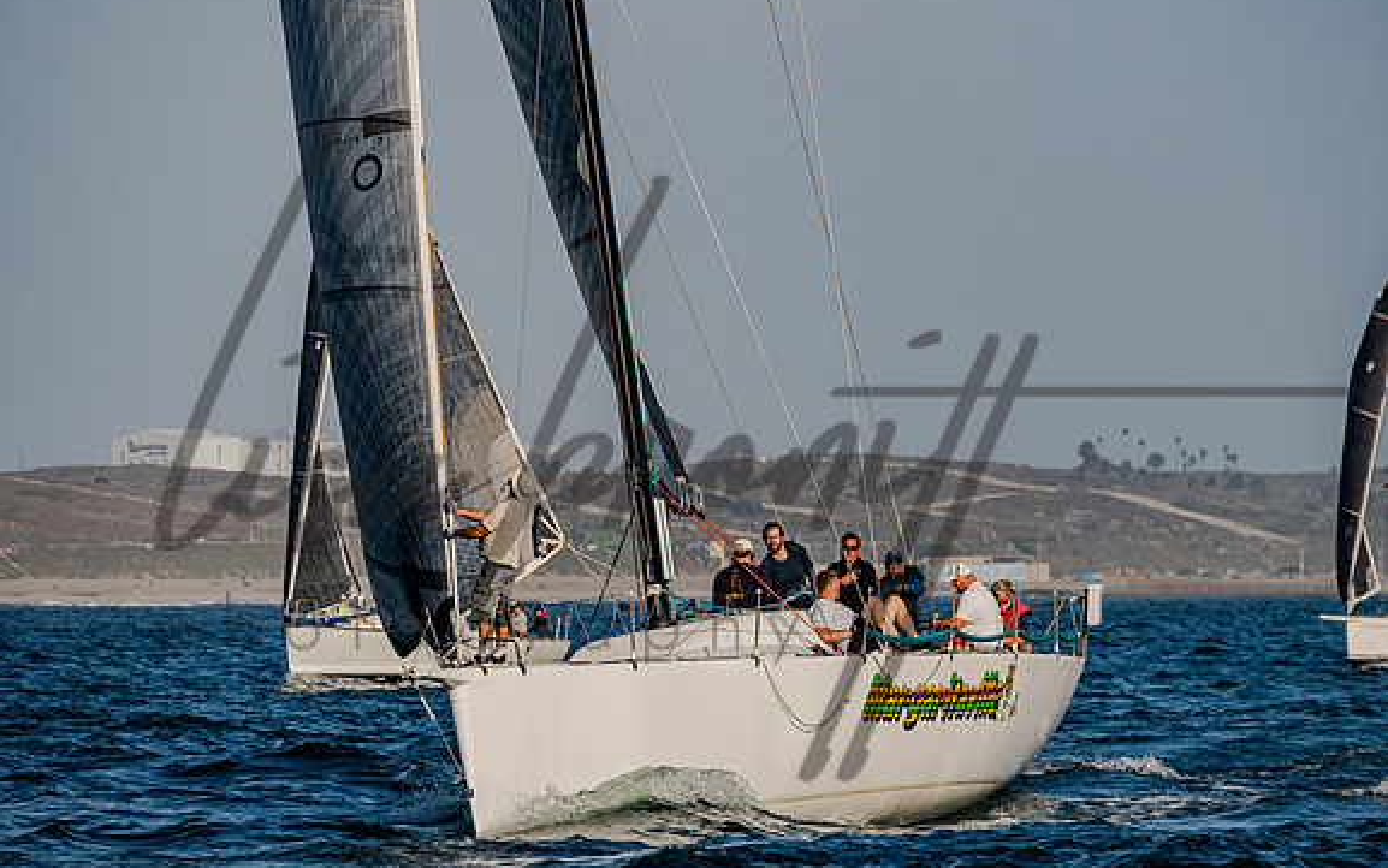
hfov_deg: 7.5
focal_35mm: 279
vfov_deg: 4.7
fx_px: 10557
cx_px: 735
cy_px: 446
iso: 400
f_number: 6.3
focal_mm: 200
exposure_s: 1/2000
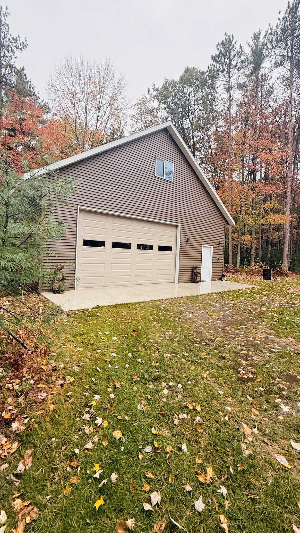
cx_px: 142
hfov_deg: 67.0
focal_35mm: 16
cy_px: 257
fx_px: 226
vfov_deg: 99.3
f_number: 2.2
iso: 64
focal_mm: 2.22
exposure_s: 1/117
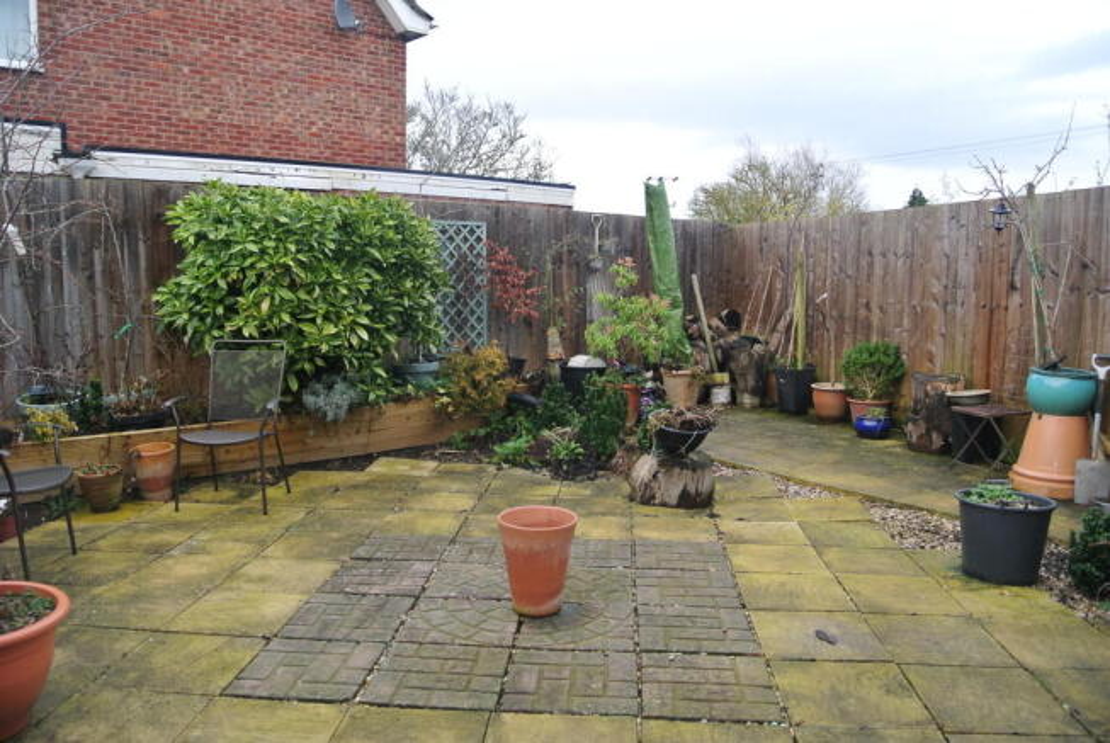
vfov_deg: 48.0
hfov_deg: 67.3
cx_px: 555
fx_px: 833
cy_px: 372
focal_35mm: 27
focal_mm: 10
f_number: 3.5
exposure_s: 1/60
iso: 100
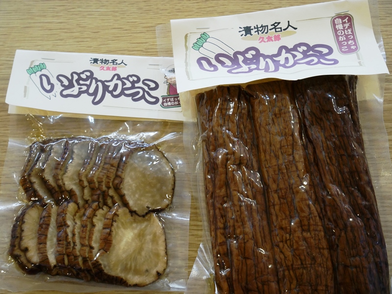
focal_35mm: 58
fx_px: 657
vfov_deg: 25.2
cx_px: 196
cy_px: 147
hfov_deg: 33.2
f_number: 5.5
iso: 2000
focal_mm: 29
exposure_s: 1/60
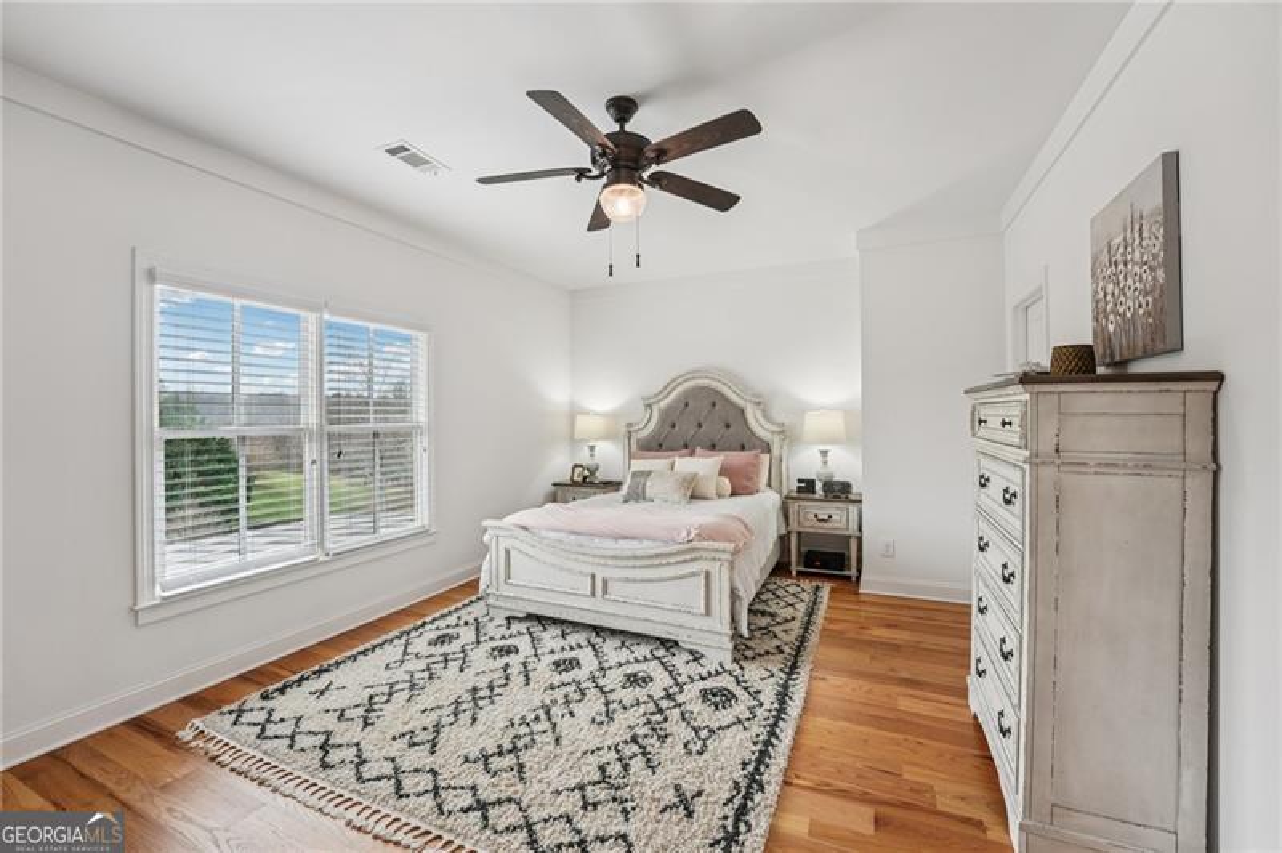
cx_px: 641
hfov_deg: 104.3
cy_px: 426
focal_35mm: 14
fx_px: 498
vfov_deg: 81.1
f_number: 8
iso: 320
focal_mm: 14
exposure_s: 1/20
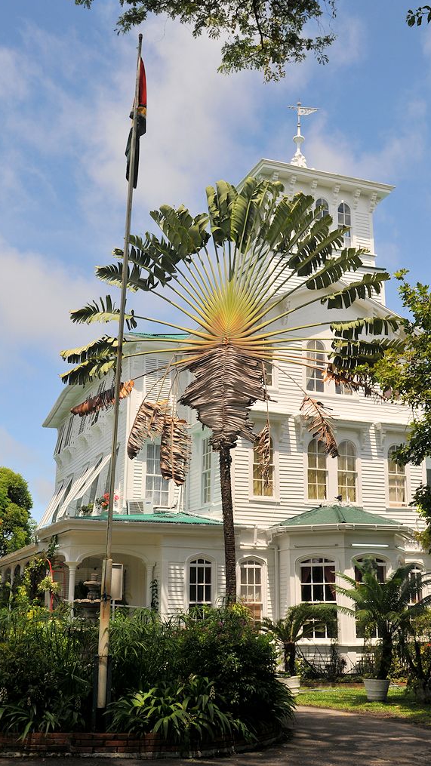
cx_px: 223
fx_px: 772
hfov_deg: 31.2
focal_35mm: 38
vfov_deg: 52.8
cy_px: 380
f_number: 9
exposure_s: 1/500
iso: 250
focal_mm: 24
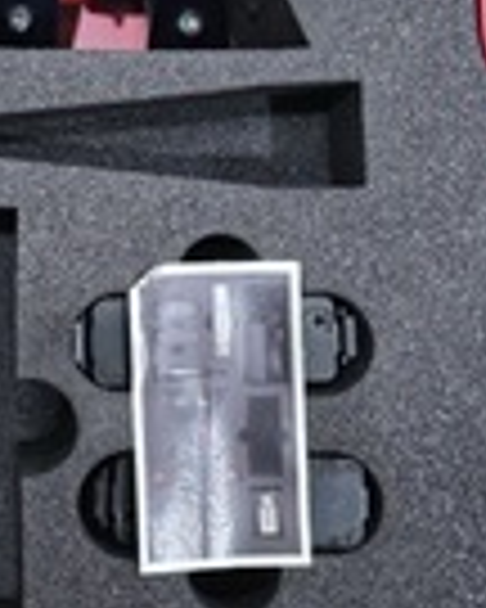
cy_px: 14
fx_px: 1492
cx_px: 106
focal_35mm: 83
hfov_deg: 18.3
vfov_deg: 22.2
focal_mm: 6.3
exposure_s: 1/120
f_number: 1.7
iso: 800
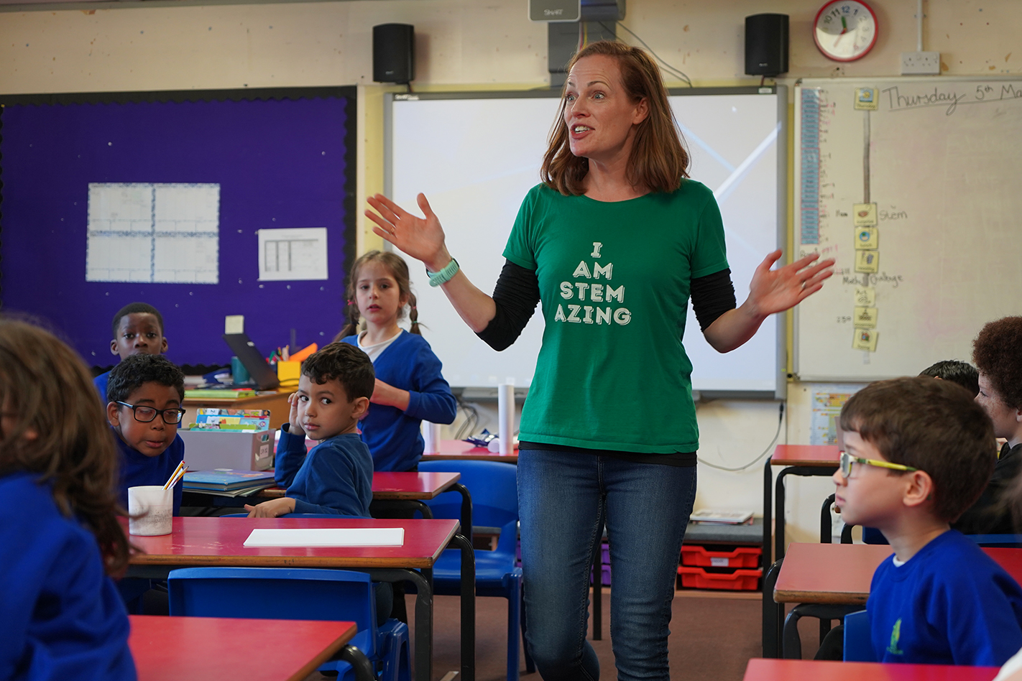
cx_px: 528
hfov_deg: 34.5
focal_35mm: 58
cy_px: 330
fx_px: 1646
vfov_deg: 23.4
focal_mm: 55
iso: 1250
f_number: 4
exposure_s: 1/160
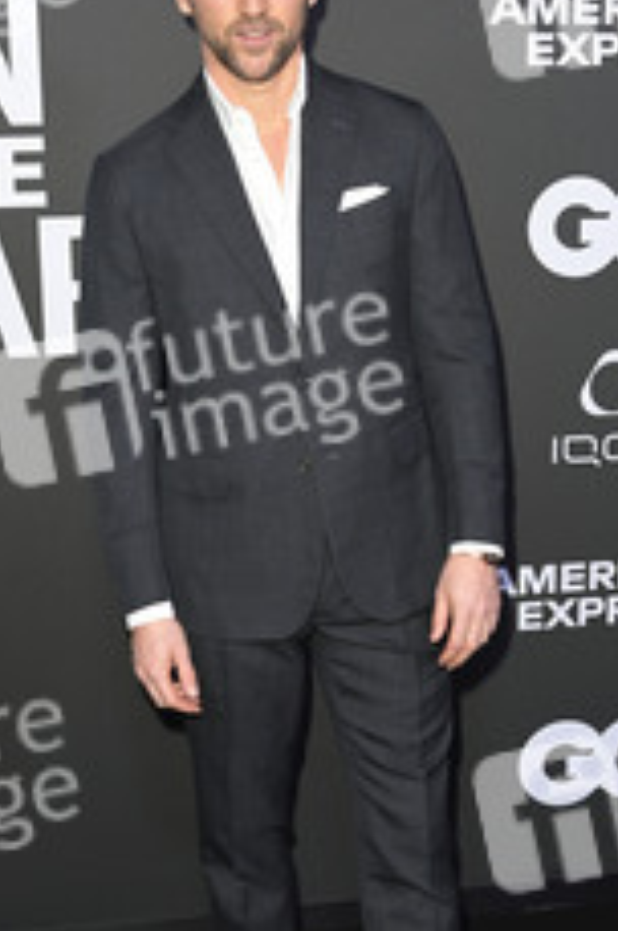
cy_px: 594
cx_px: 313
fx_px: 1446
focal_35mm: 56
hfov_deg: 24.1
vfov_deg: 35.4
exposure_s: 1/250
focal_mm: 32
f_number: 5.6
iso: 1000
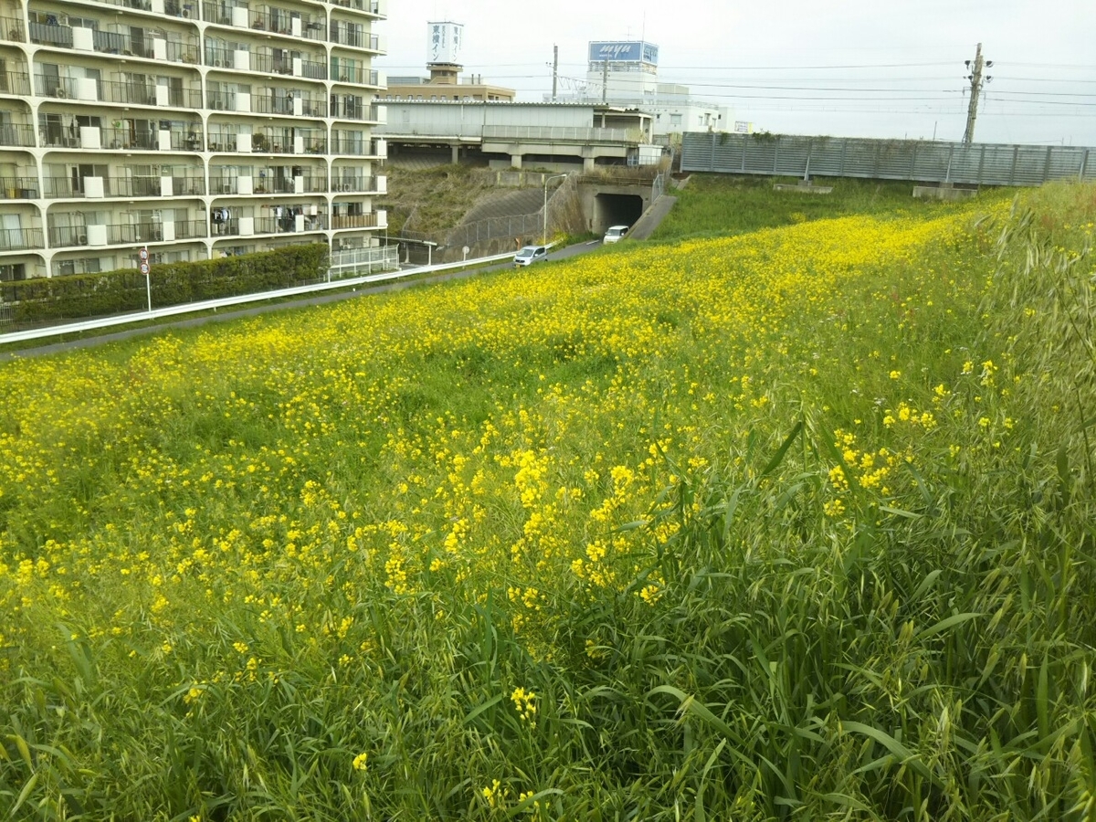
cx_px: 548
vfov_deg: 46.8
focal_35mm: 30
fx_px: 950
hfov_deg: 60.0
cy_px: 411
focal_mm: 4
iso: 25
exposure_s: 1/311
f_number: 2.2
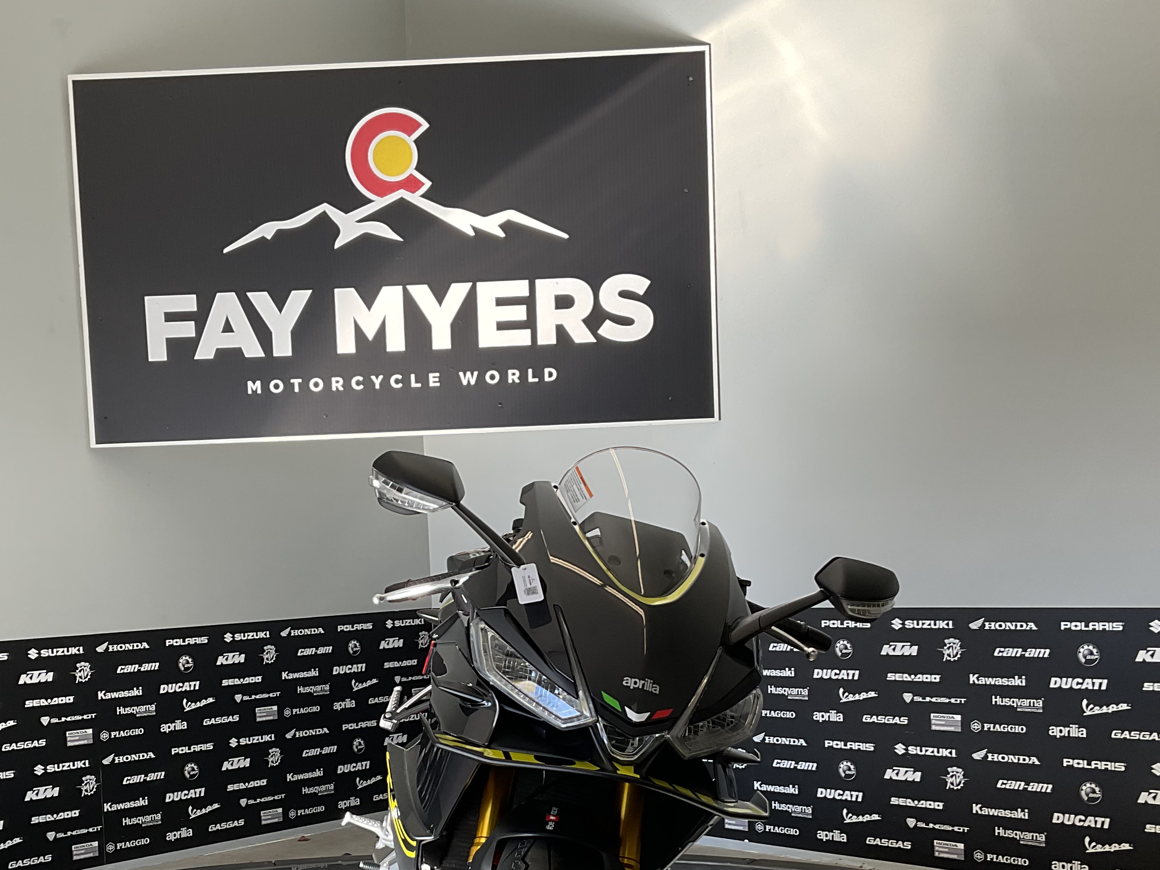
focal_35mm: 47
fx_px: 1575
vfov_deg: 30.4
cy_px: 642
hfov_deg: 40.2
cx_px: 437
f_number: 1.8
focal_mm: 3
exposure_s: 1/122
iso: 20
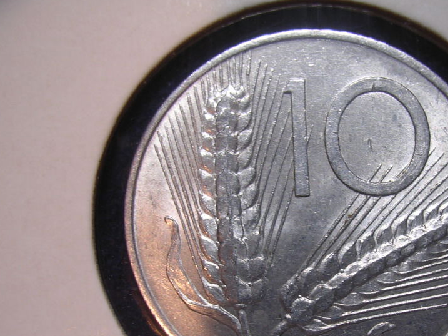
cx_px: 293
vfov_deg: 27.3
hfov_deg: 35.9
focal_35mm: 53
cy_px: 230
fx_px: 686
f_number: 2.8
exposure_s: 1/18.2
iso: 100
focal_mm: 5.8
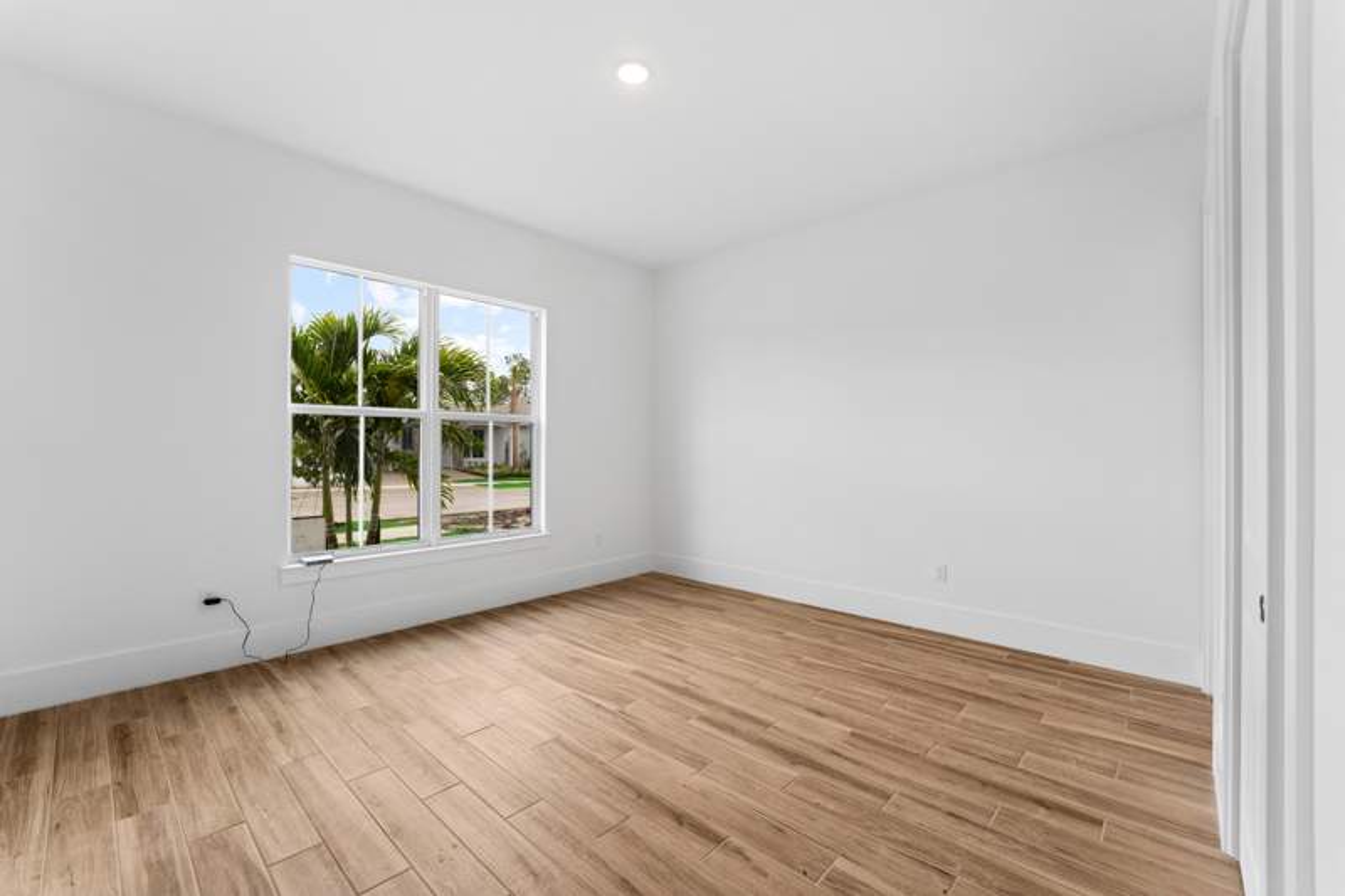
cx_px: 672
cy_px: 448
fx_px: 523
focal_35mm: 14
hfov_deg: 104.3
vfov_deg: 81.2
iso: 200
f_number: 8
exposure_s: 1/60
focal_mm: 14
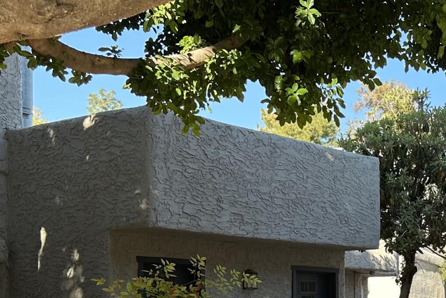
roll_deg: +0.4
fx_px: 904
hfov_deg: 25.9
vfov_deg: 18.2
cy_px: 290
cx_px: 473
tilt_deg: +2.2
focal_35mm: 73
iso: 80
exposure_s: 1/680
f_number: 1.78
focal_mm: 6.86
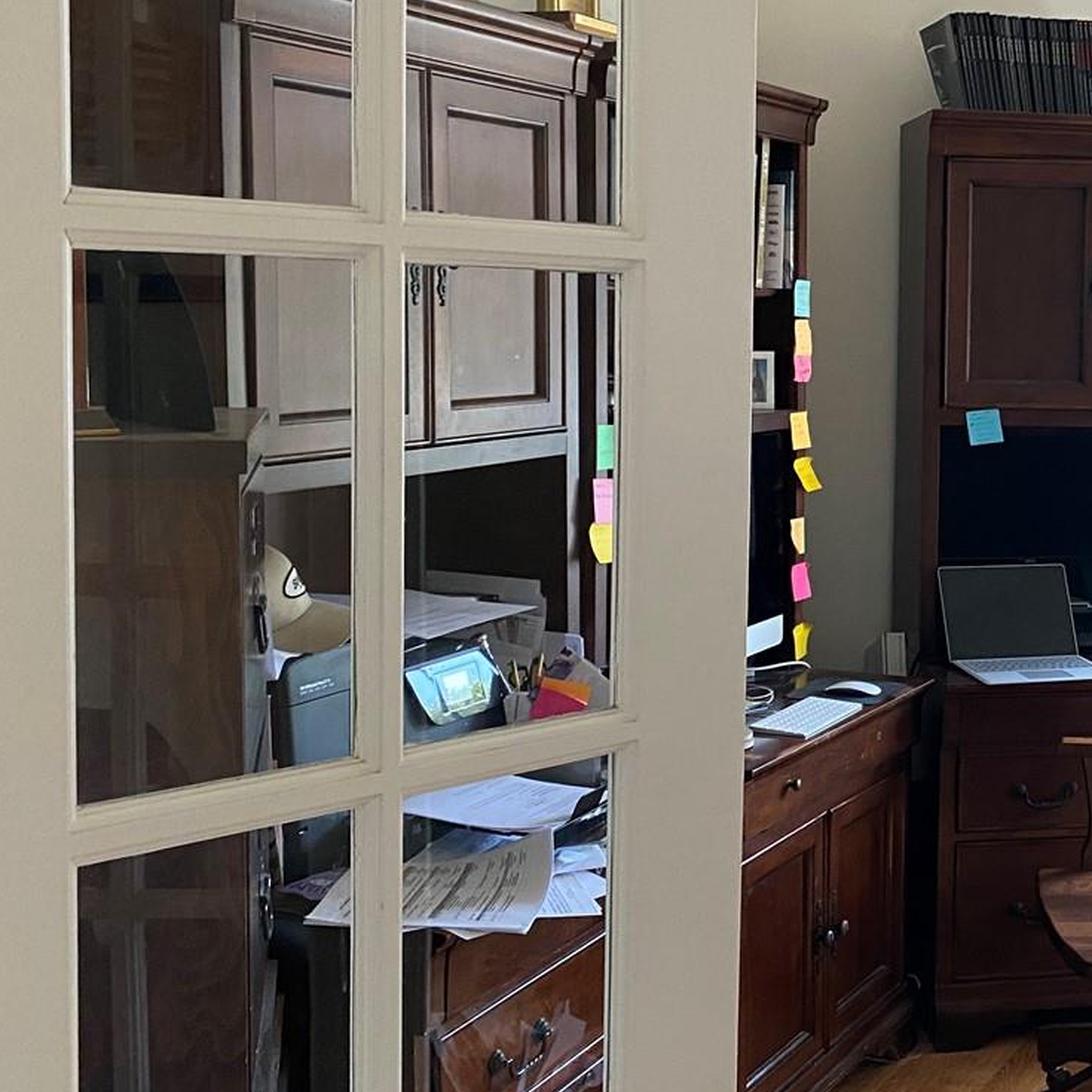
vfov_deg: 34.0
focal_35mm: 50
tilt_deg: -4.6
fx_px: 1785
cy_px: 461
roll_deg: -0.6
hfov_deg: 32.5
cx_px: 957
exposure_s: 1/60
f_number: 1.8
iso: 250
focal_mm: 4.25
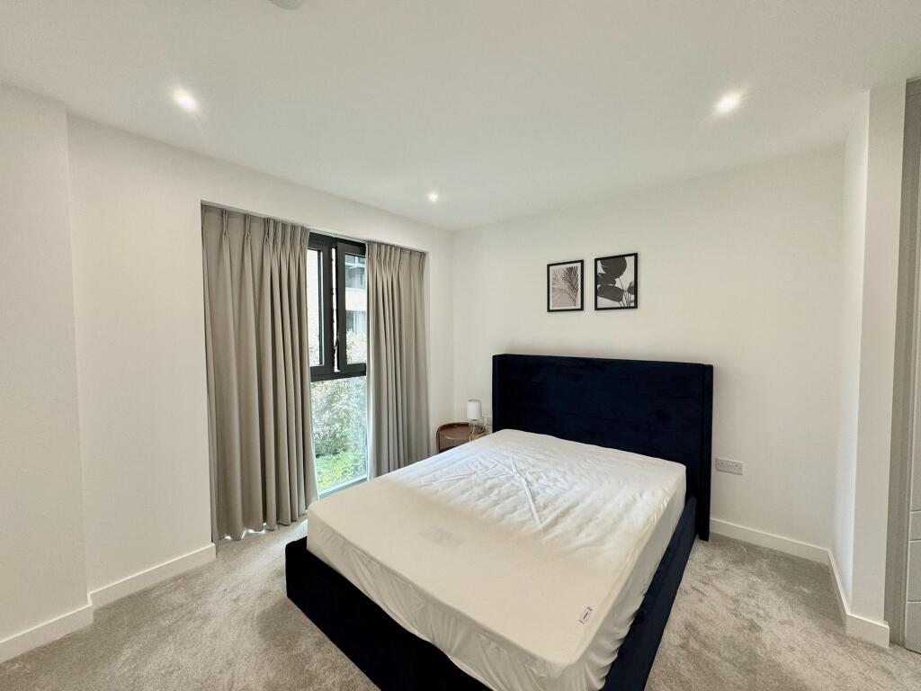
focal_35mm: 14
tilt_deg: -2.6
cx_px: 460
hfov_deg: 102.1
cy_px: 346
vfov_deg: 85.7
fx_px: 372
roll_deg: -0.3
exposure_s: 1/99
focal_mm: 2.22
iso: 125
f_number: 2.2
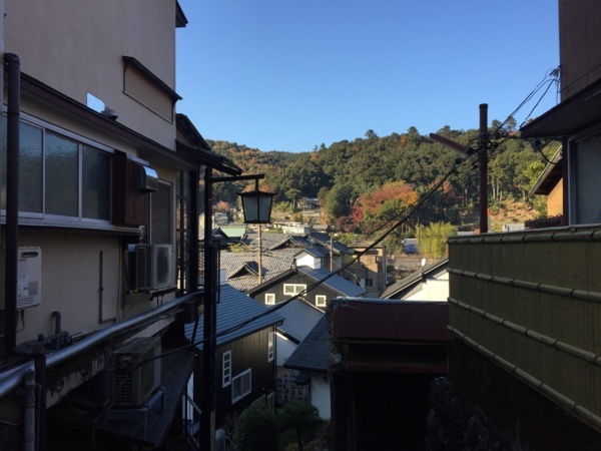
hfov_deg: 61.7
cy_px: 226
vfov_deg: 48.2
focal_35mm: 29
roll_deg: +0.6
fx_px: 503
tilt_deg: +0.8
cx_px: 300
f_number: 2.2
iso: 32
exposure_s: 1/898
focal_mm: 4.15
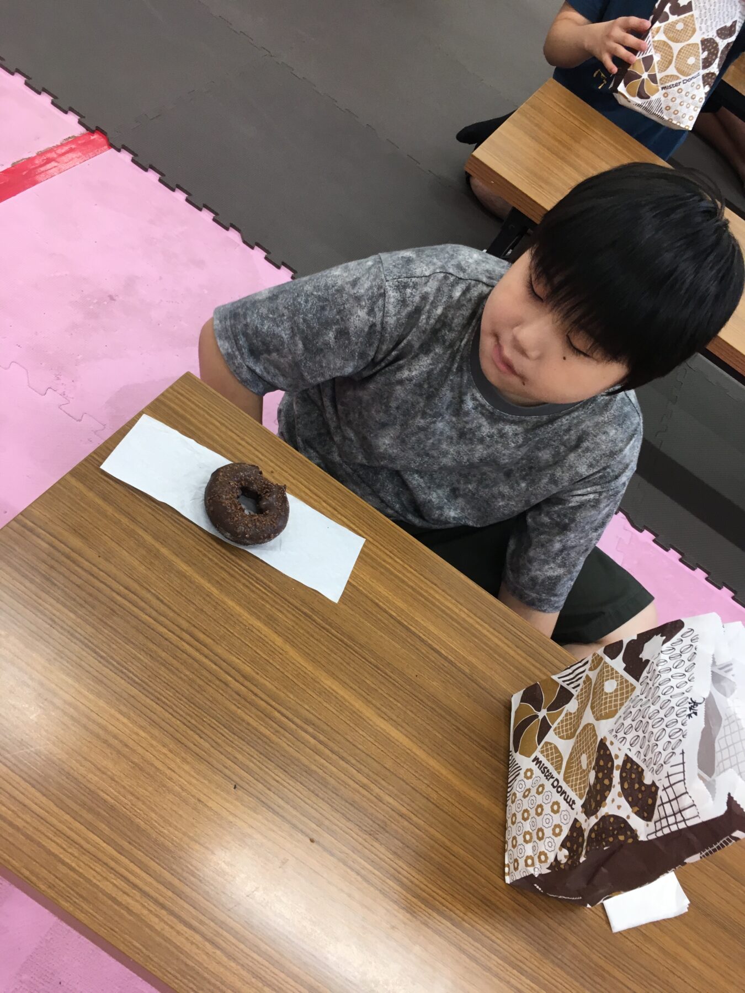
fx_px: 832
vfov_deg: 61.7
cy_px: 496
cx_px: 372
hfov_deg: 48.2
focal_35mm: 29
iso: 40
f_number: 2.2
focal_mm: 4.15
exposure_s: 1/30
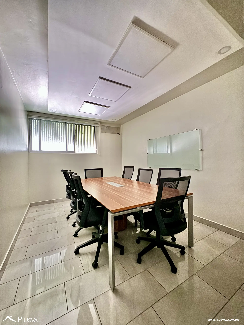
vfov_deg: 102.1
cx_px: 122
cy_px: 162
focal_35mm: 14
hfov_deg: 85.7
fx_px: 132
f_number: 2.2
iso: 2000
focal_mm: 2.22
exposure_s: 1/8
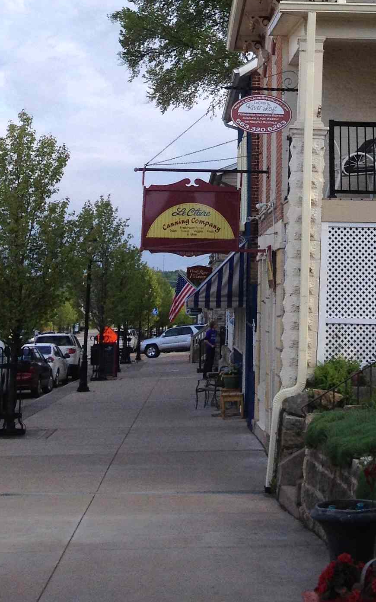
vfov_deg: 22.4
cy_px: -69
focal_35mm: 87
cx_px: 311
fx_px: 1426
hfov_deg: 14.9
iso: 50
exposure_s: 1/546
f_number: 2.4
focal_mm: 4.28
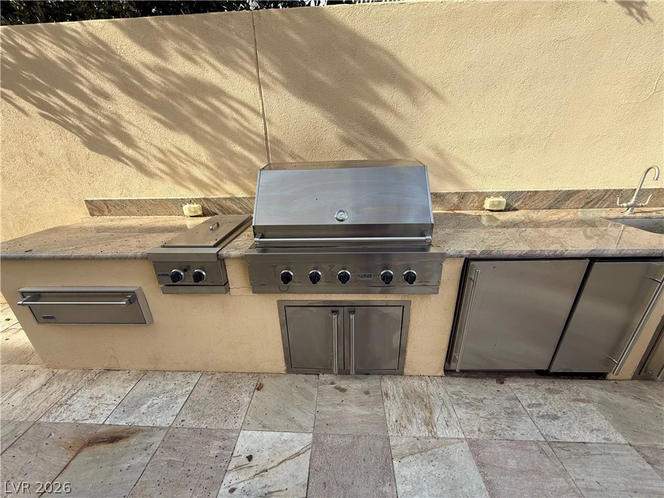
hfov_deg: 102.1
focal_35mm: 14
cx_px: 332
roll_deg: +2.0
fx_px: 269
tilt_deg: -22.7
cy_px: 249
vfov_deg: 85.7
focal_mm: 2.22
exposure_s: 1/465
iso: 50
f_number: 2.2
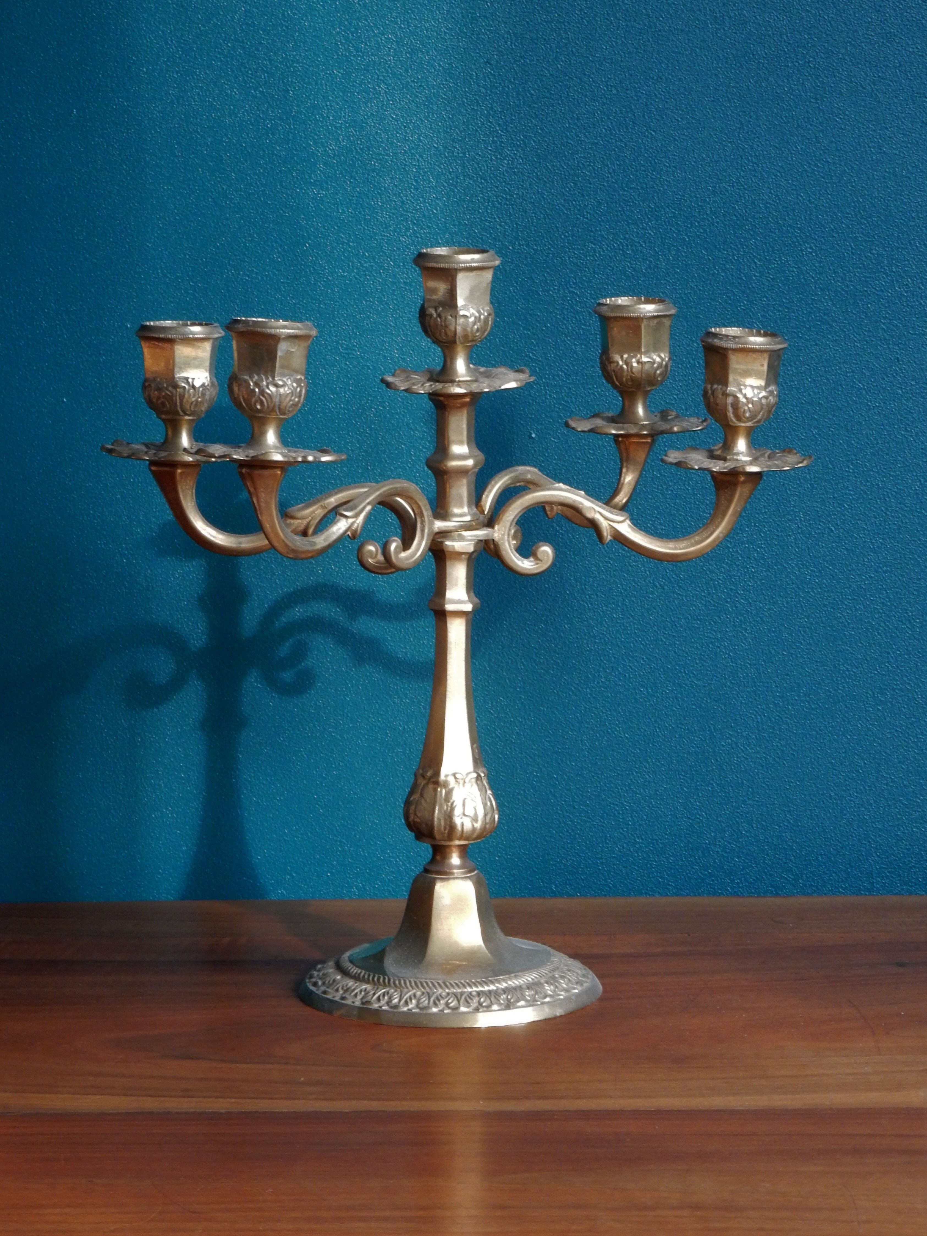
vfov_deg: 16.8
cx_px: 464
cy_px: 618
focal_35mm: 117
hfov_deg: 12.7
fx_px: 4177
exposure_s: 1/8
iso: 450
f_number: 5.6
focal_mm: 20.9
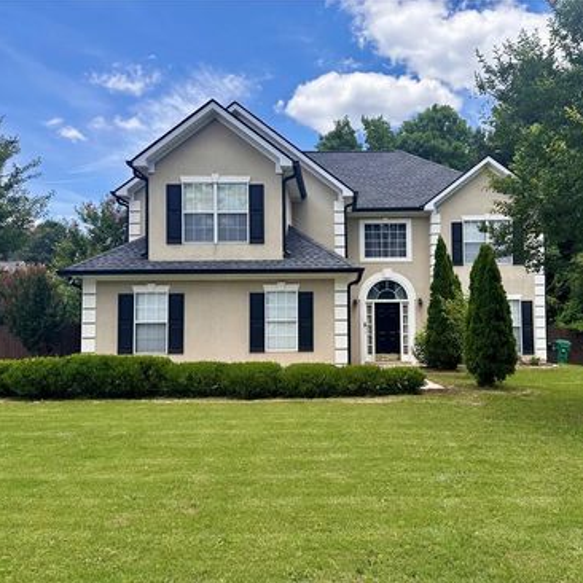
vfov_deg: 55.6
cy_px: 297
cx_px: 342
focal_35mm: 29
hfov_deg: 55.3
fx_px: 553
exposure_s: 1/2070
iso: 80
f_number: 1.78
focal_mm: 6.86
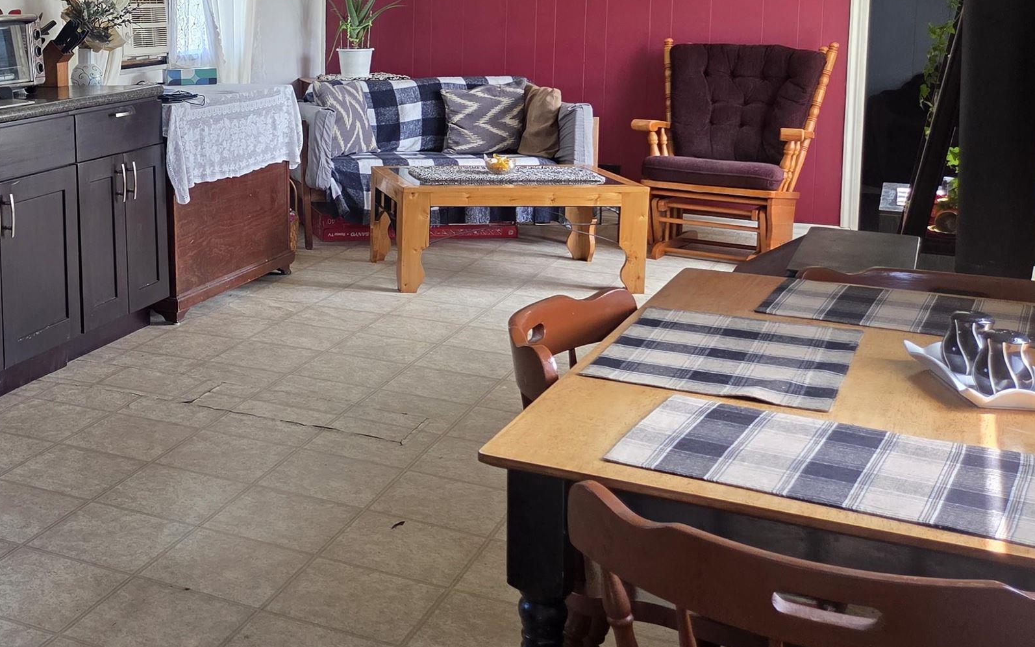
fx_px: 1326
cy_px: 121
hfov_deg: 39.1
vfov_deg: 26.8
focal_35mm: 47
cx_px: 75
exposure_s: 1/180
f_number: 1.8
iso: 125
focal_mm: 5.4
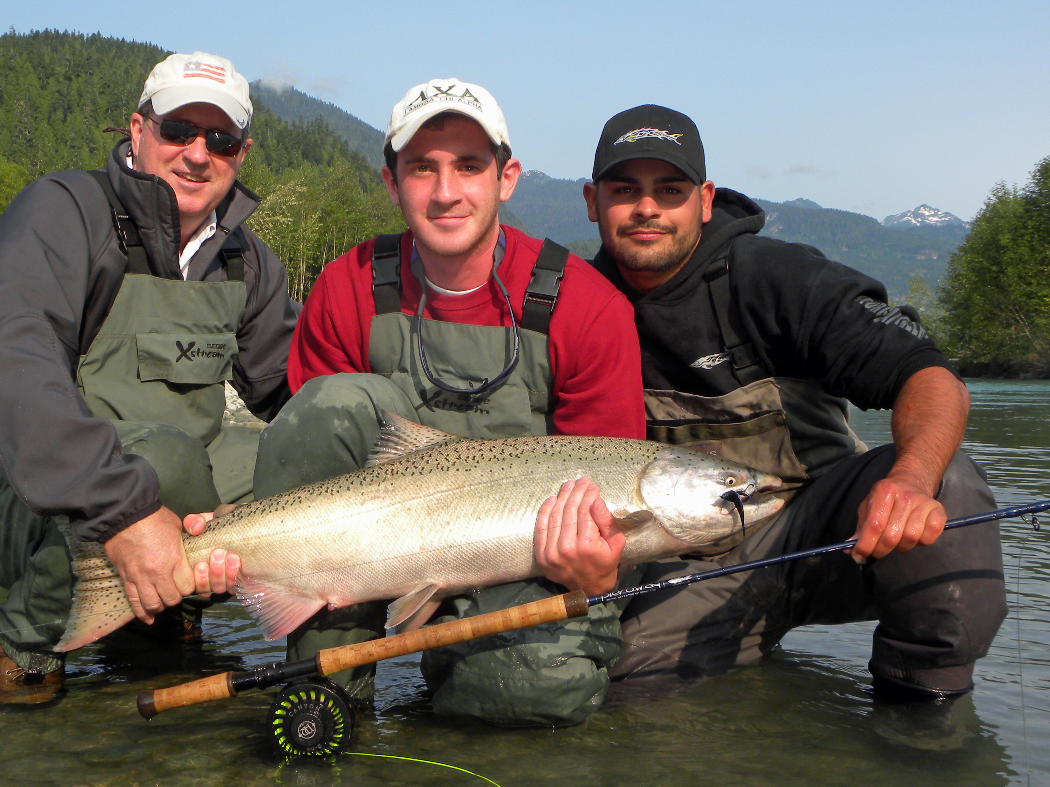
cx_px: 462
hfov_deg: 42.0
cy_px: 385
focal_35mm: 45
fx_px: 1365
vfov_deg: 32.2
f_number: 5
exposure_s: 1/279
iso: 64
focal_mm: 6.6
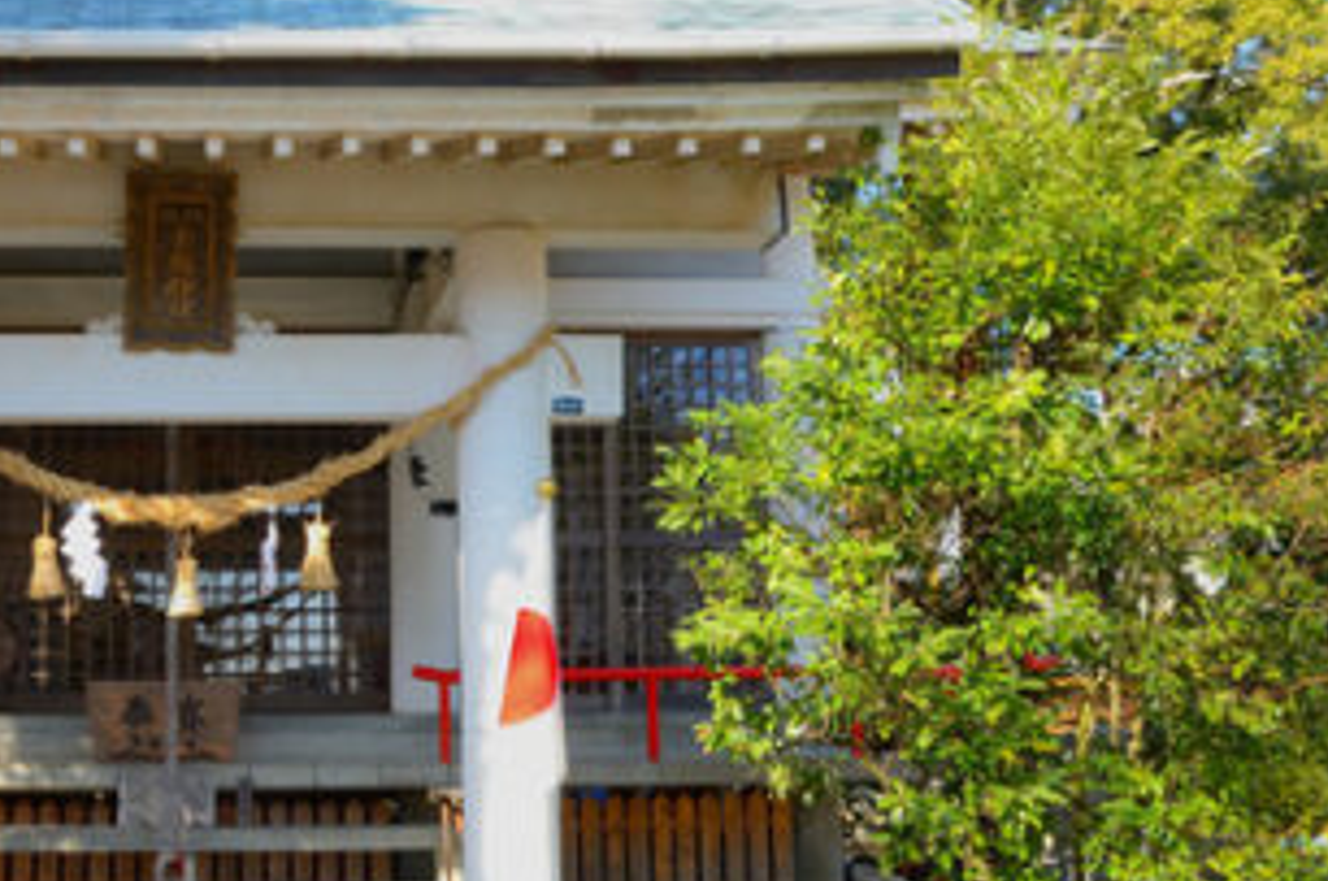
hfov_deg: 21.3
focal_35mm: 94
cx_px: 187
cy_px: 410
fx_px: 3462
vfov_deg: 14.5
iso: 500
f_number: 10
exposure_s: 1/200
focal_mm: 32
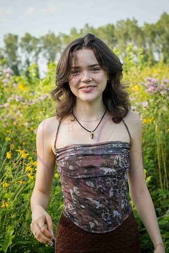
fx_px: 563
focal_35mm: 80
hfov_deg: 17.1
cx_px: 84
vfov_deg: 25.4
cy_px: 126
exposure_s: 1/320
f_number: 9
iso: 400
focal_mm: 80
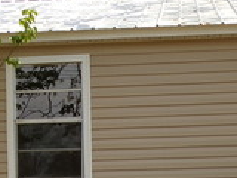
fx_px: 822
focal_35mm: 120
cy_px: 191
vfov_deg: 12.2
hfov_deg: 16.4
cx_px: 99
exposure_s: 1/140
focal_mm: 4.3
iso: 100
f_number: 5.8
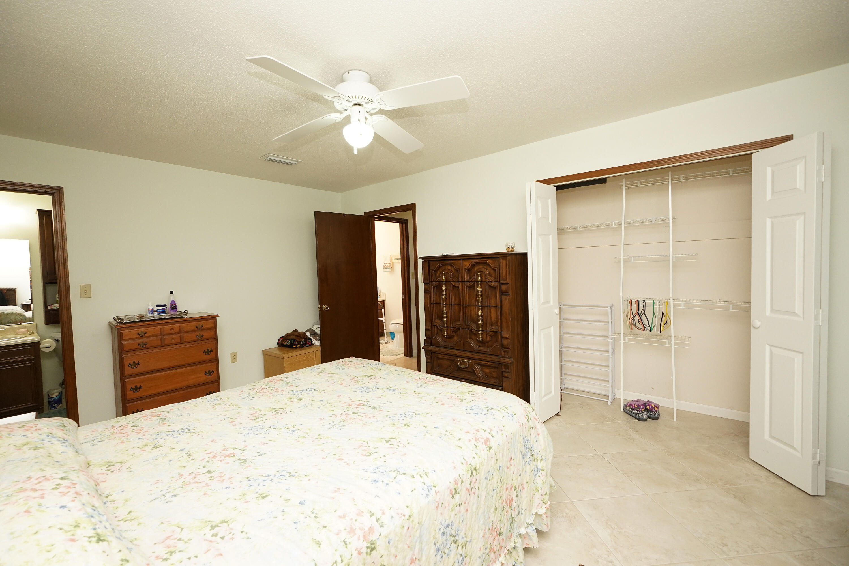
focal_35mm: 15
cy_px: 283
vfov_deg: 77.3
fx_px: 354
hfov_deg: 100.4
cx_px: 424
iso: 640
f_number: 4
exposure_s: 1/60
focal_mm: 10
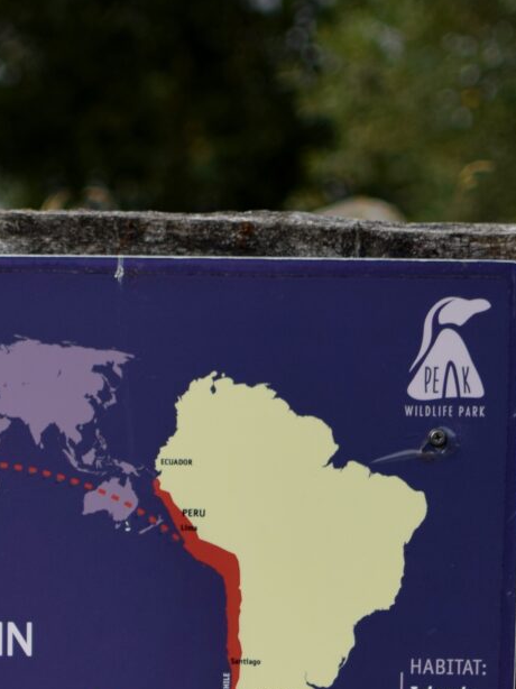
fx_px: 3534
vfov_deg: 10.8
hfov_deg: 8.3
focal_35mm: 178
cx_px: -59
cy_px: 965
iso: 100
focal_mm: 35
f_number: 1.8
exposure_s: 1/3200
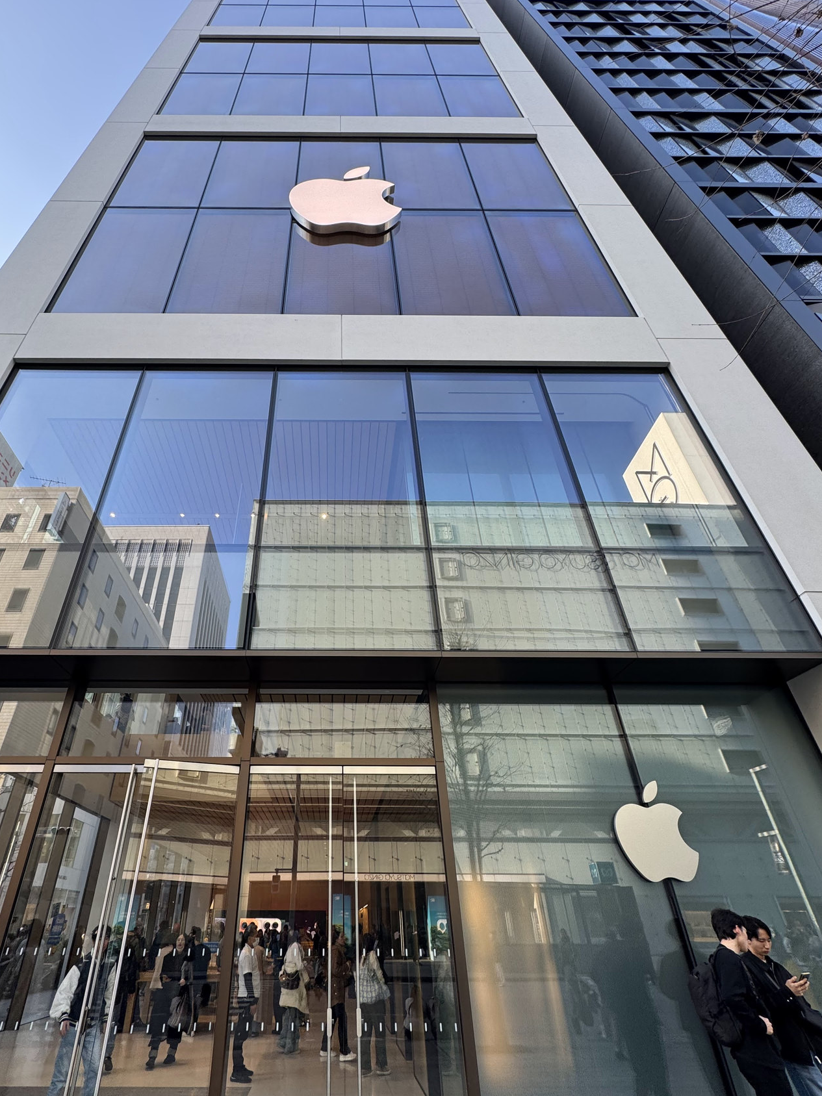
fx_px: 538
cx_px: 335
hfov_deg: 74.0
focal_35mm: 17
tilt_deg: +34.3
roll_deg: -0.3
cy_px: 570
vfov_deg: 91.0
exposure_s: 1/162
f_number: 2.2
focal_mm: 2.22
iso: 40
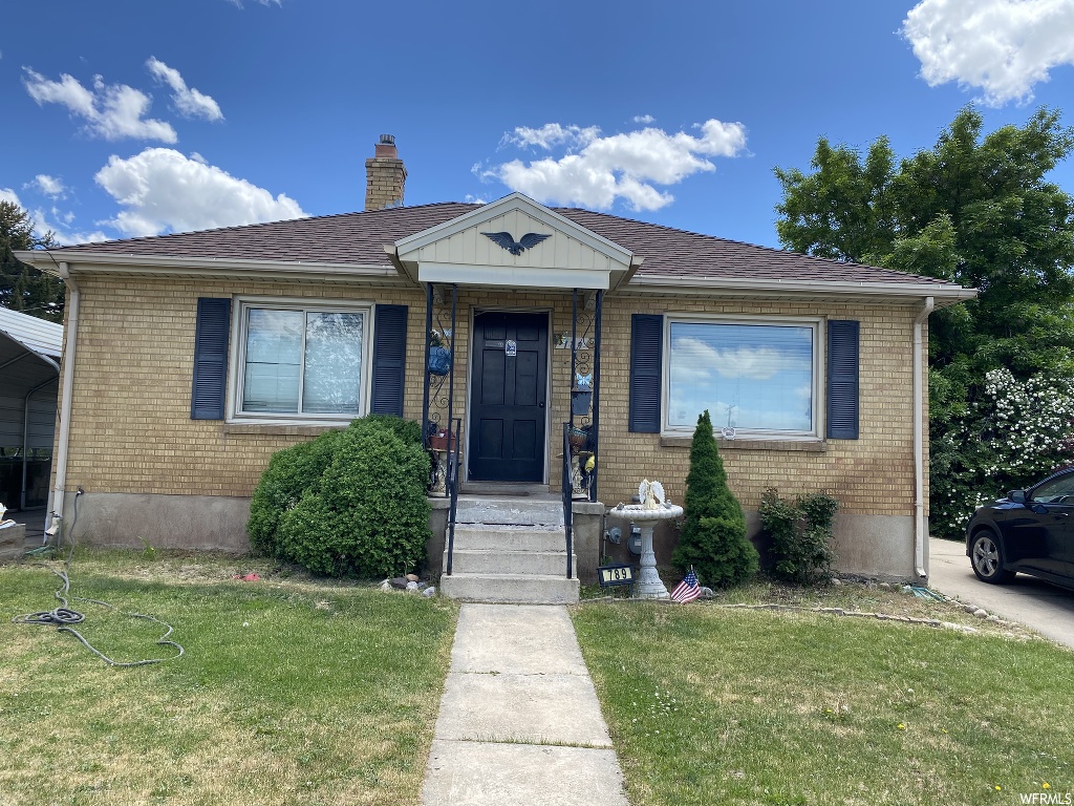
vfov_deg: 53.1
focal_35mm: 26
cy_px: 403
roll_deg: -2.2
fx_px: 807
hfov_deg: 67.3
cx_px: 537
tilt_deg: +4.7
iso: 32
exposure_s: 1/1412
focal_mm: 4.25
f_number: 1.8
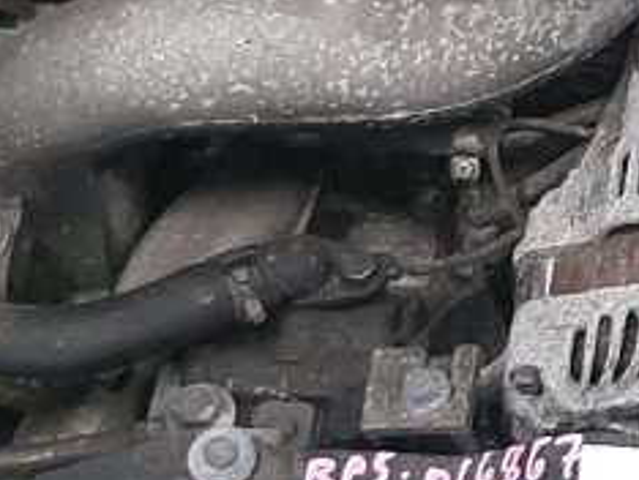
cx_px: 756
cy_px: 202
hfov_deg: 12.1
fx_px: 2957
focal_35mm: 160
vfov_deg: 9.3
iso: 107
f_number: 1.7
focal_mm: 3.93
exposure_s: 1/50
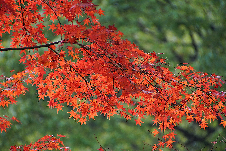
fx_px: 2636
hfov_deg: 4.9
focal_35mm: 420
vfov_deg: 3.3
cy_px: 76
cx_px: 113
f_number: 6.3
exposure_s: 1/500
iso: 800
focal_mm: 280
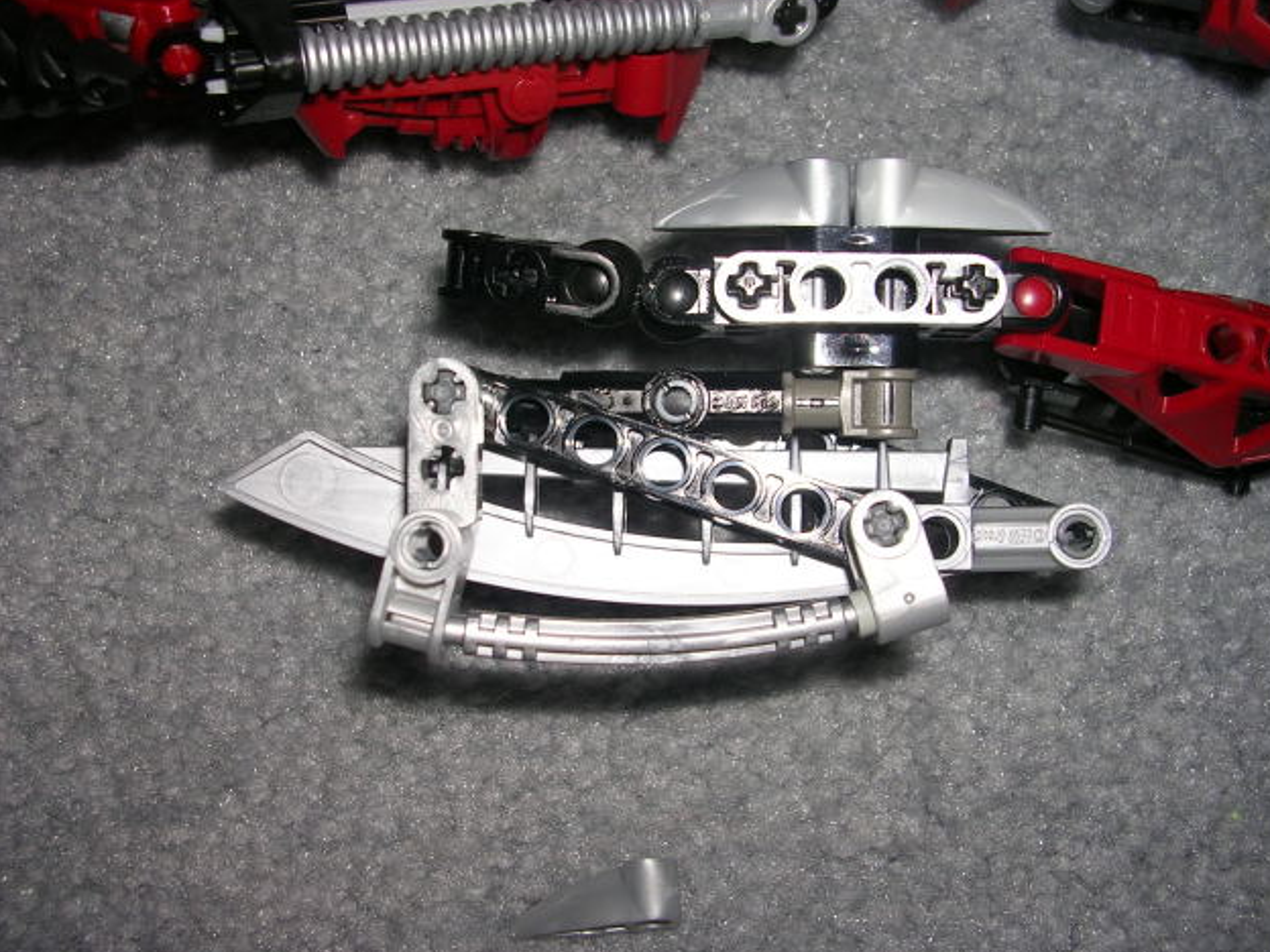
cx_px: 645
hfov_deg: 47.9
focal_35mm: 39
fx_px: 1431
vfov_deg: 36.8
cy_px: 478
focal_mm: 5.8
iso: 50
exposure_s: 1/60.1
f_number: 2.8
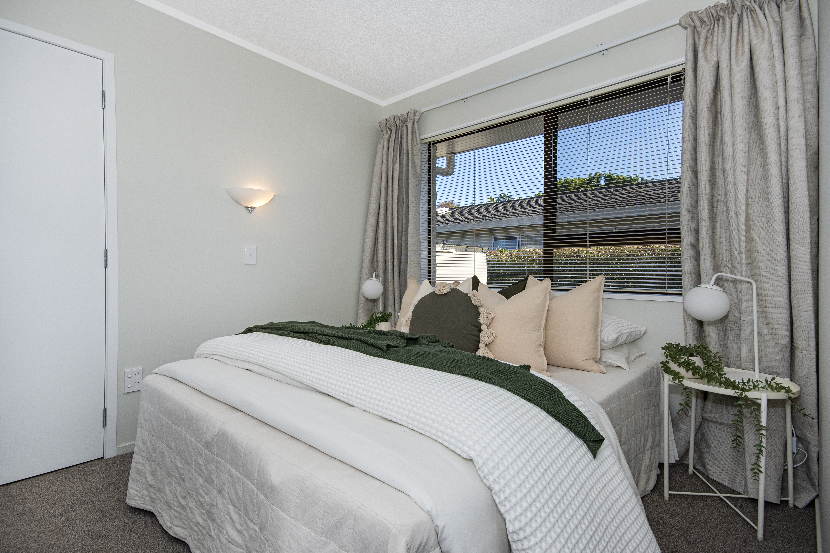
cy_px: 276
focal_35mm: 17
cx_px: 415
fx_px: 398
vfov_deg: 69.7
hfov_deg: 92.4
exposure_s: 1/250
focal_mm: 11.5
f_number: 8
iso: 200
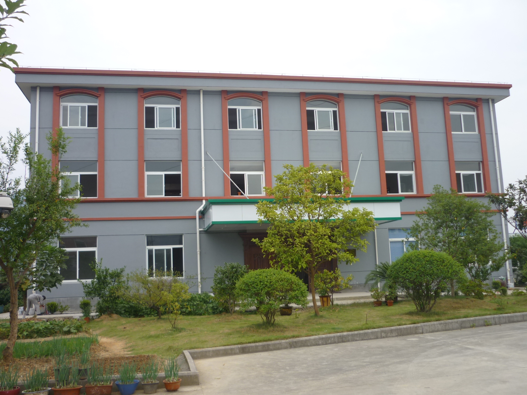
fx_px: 502
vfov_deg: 42.9
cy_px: 198
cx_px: 264
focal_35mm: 33
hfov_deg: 55.4
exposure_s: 1/640
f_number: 2.8
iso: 80
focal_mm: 5.5
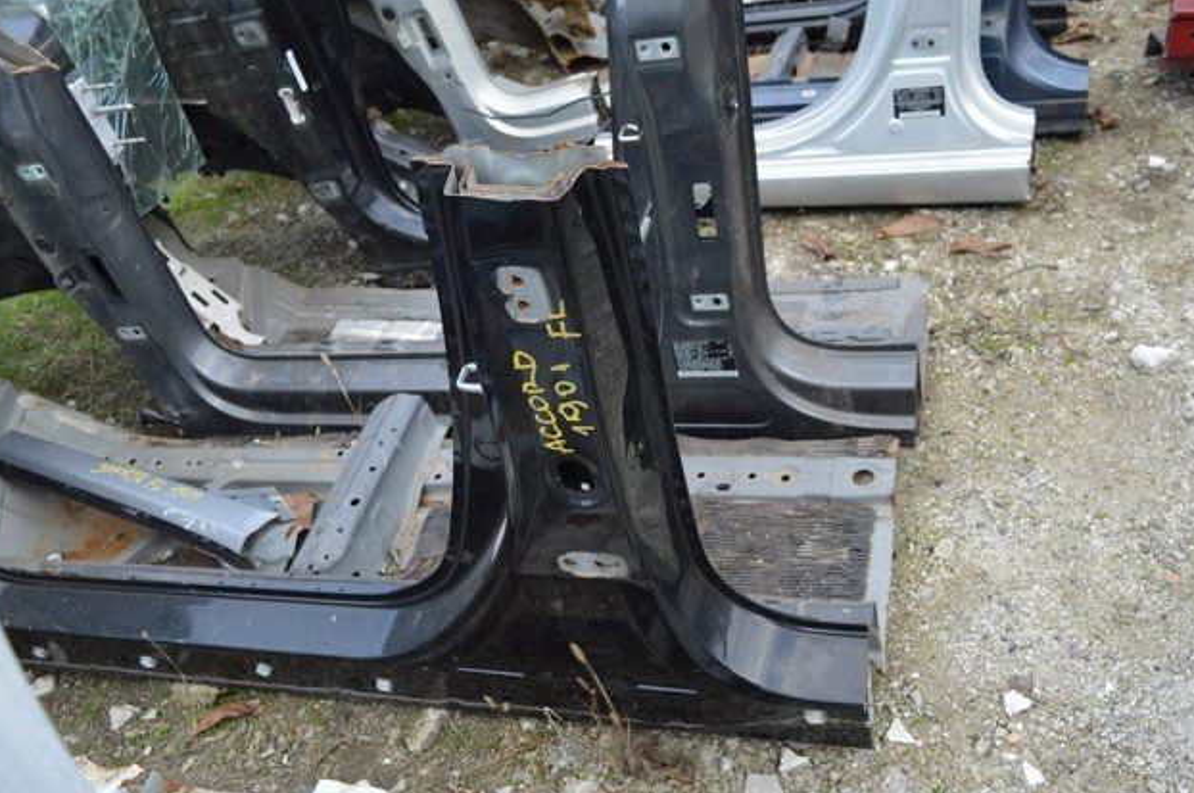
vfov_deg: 37.2
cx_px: 597
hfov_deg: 53.8
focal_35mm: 36
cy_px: 404
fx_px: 1176
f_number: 5.6
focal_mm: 23
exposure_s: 1/125
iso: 320
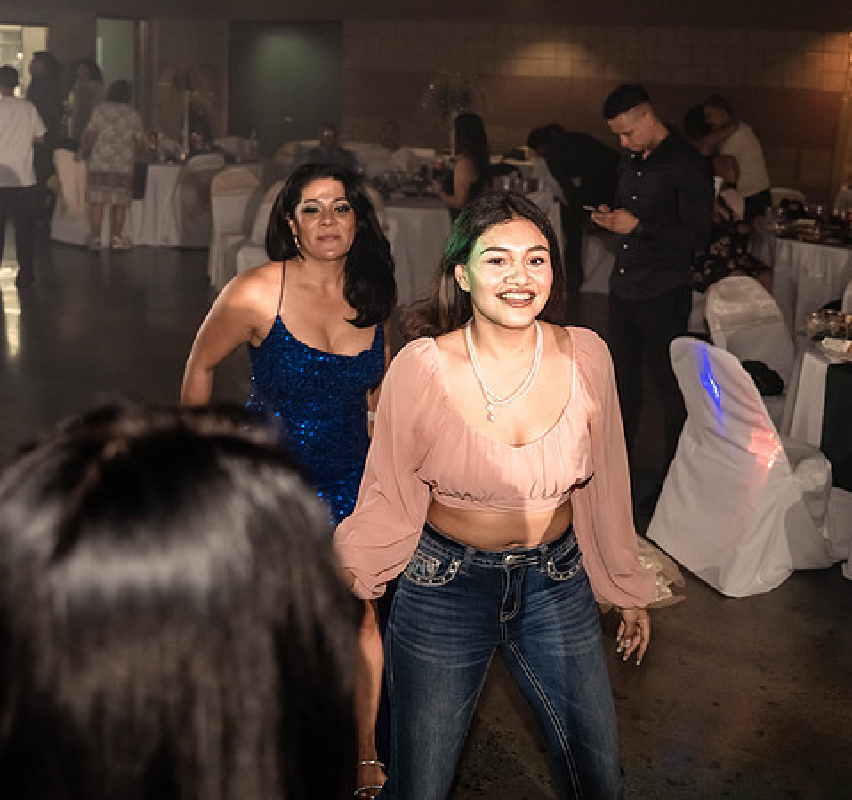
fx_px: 1124
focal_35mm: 42
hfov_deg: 41.4
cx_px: 479
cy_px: 238
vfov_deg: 38.5
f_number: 2.8
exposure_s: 1/250
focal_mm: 24
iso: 800
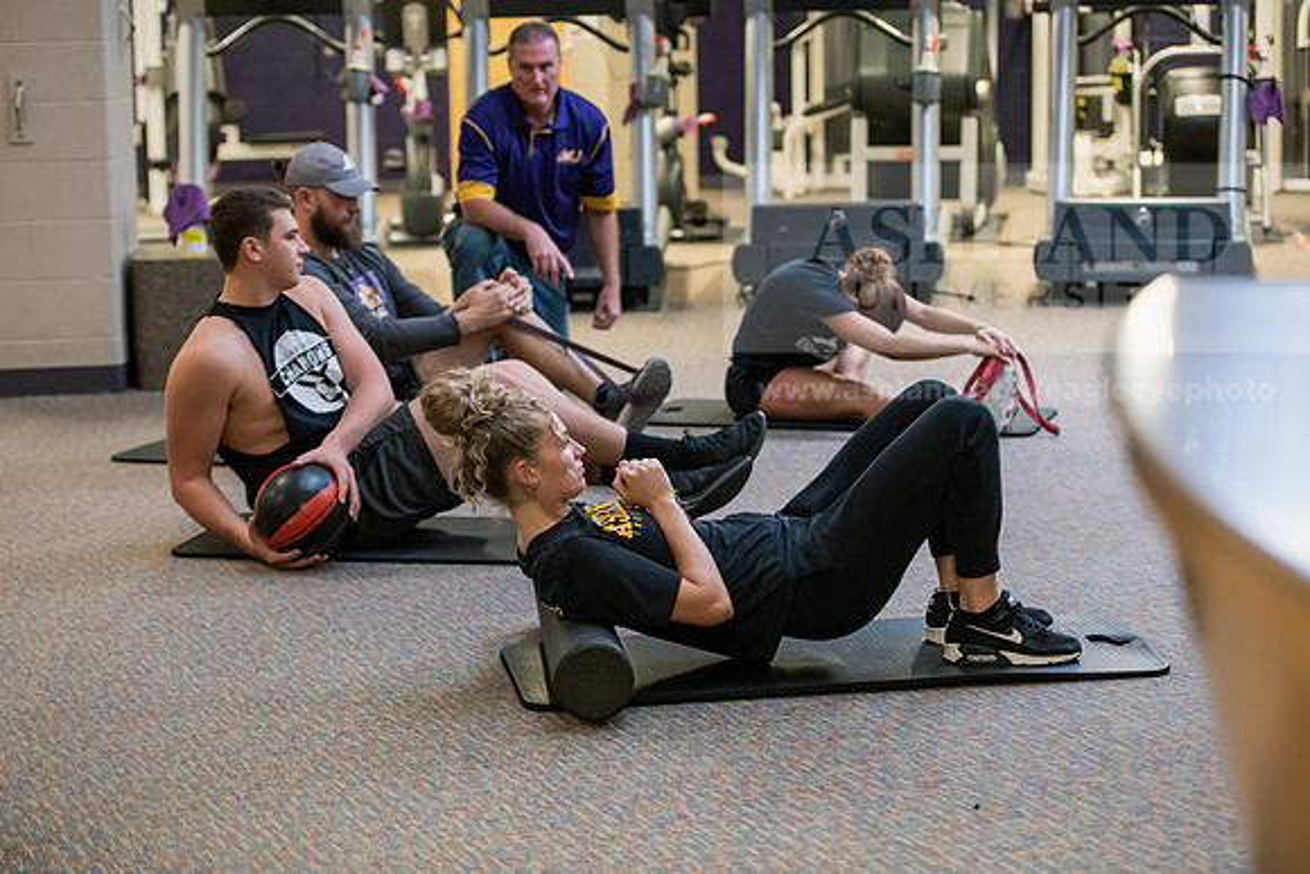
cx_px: 655
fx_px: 2839
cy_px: 437
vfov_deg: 17.5
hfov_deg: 26.0
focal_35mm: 78
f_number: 3.2
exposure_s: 1/200
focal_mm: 78
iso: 1600
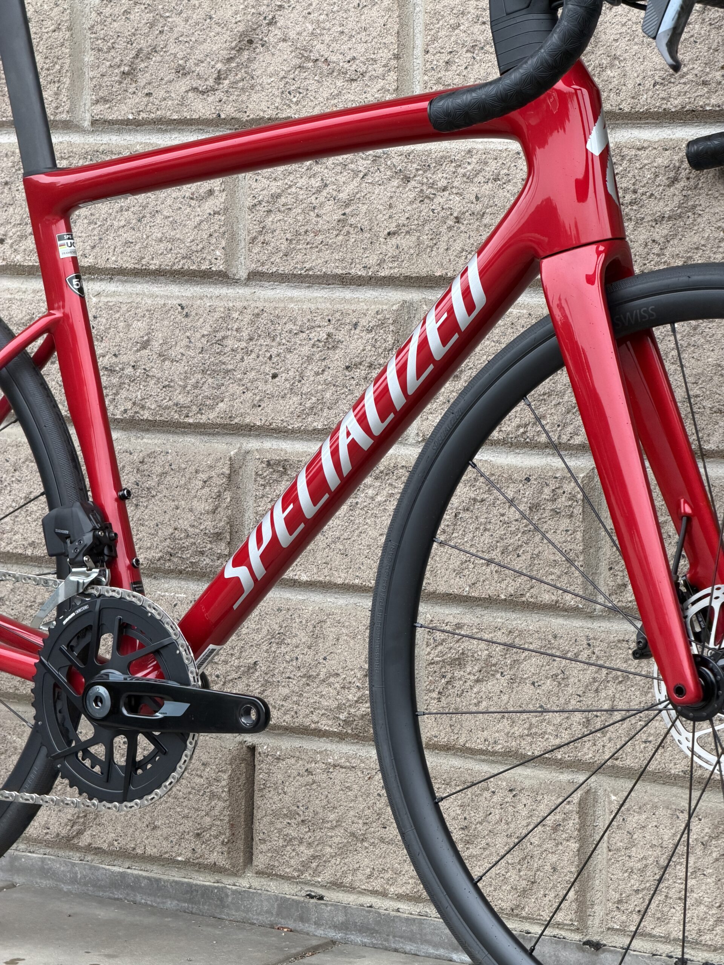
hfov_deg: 14.8
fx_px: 2789
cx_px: 362
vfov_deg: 19.6
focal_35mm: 100
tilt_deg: -5.2
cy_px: 482
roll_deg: -0.1
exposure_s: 1/121
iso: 125
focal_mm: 16.89
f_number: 2.8
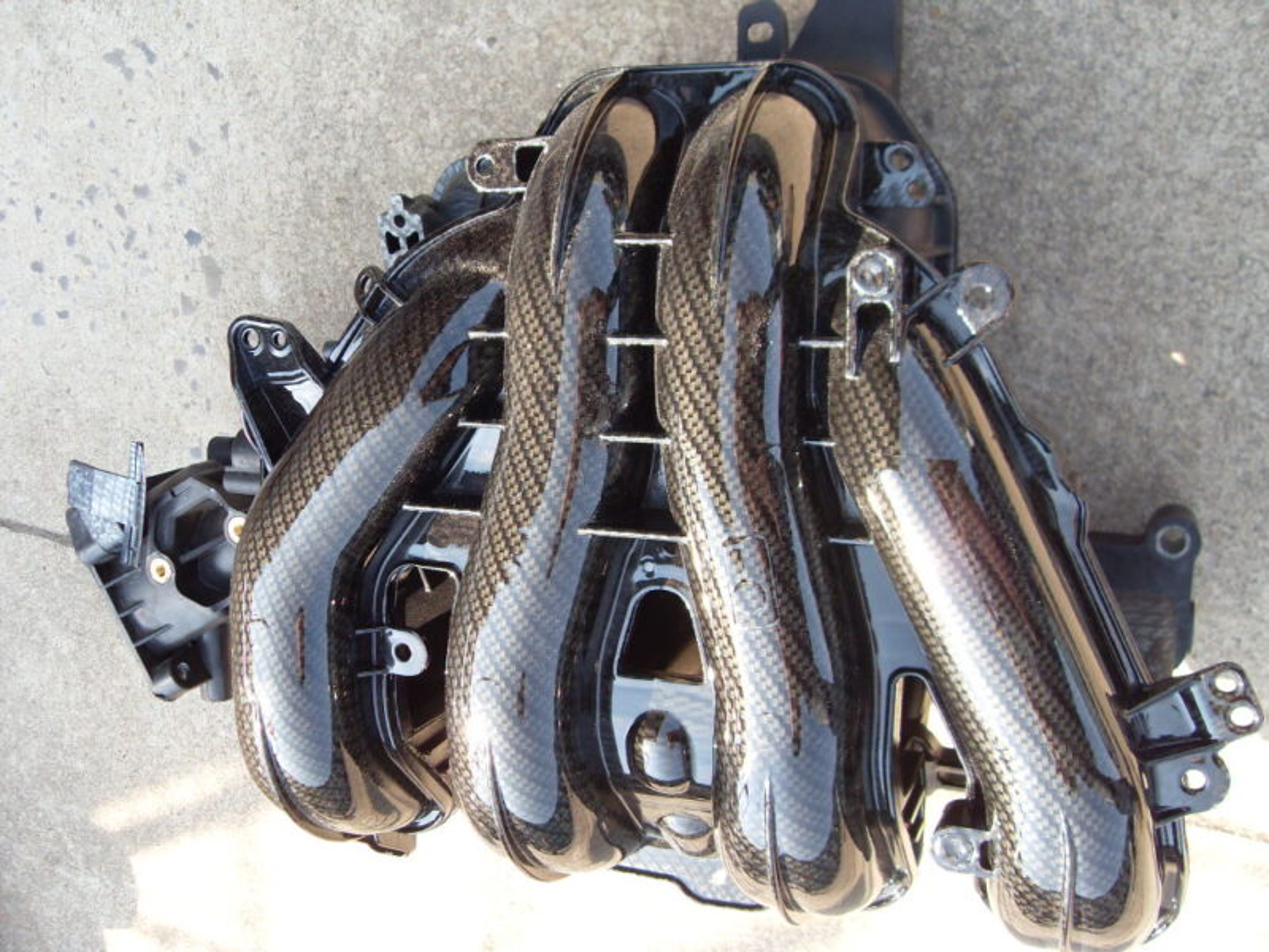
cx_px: 634
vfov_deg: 40.7
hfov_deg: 52.6
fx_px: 1283
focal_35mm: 35
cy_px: 476
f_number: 2.8
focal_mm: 6.3
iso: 80
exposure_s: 1/180
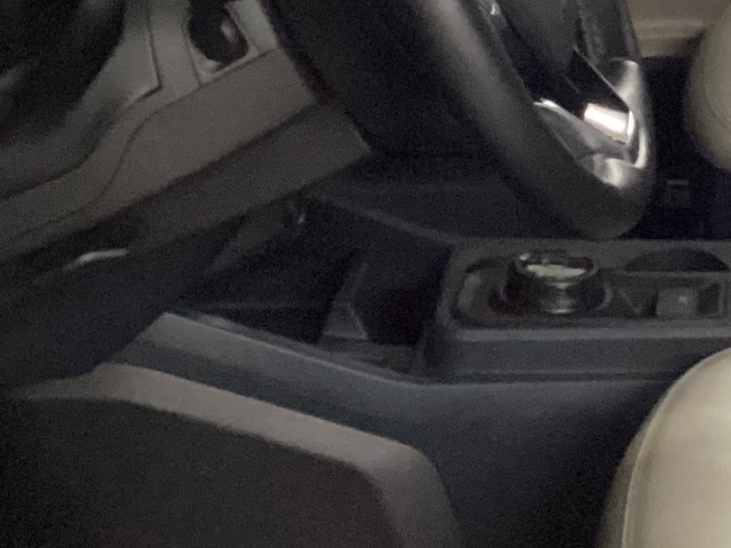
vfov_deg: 12.0
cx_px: 727
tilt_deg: -21.7
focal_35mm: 123
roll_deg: +1.7
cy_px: 77
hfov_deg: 15.7
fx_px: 2597
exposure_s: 1/24
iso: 640
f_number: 2.4
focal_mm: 3.3
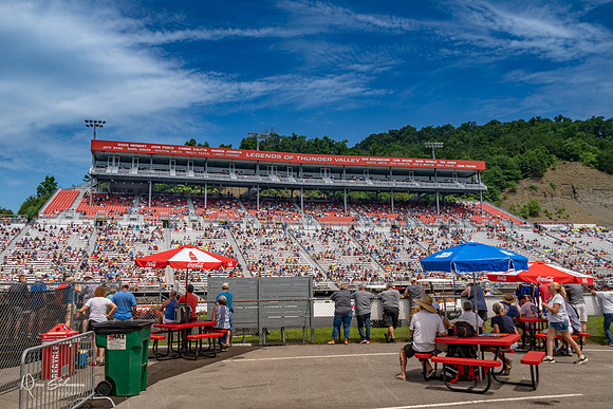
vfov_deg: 43.7
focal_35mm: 30
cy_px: 202
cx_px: 301
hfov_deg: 62.0
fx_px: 510
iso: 100
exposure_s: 1/1600
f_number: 5
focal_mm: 18
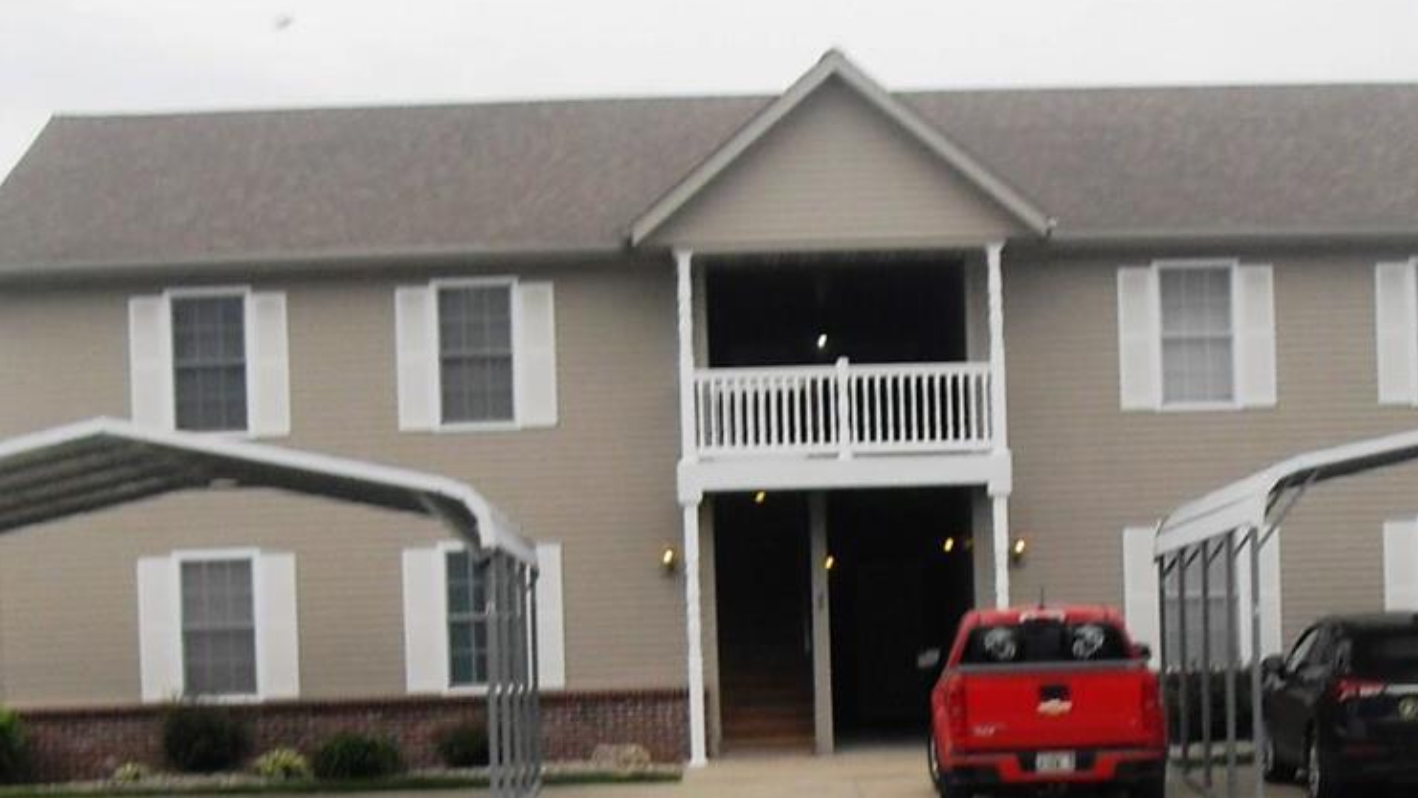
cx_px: 1010
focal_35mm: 87
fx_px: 3272
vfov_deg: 13.6
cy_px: 859
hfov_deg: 24.3
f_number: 8.9
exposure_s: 1/90
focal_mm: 6.3
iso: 80
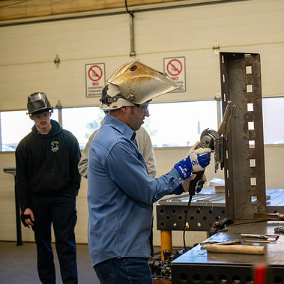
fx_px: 520
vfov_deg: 30.6
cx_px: 213
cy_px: 143
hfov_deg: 30.1
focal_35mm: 56
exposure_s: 1/320
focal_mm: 43
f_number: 2.8
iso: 320
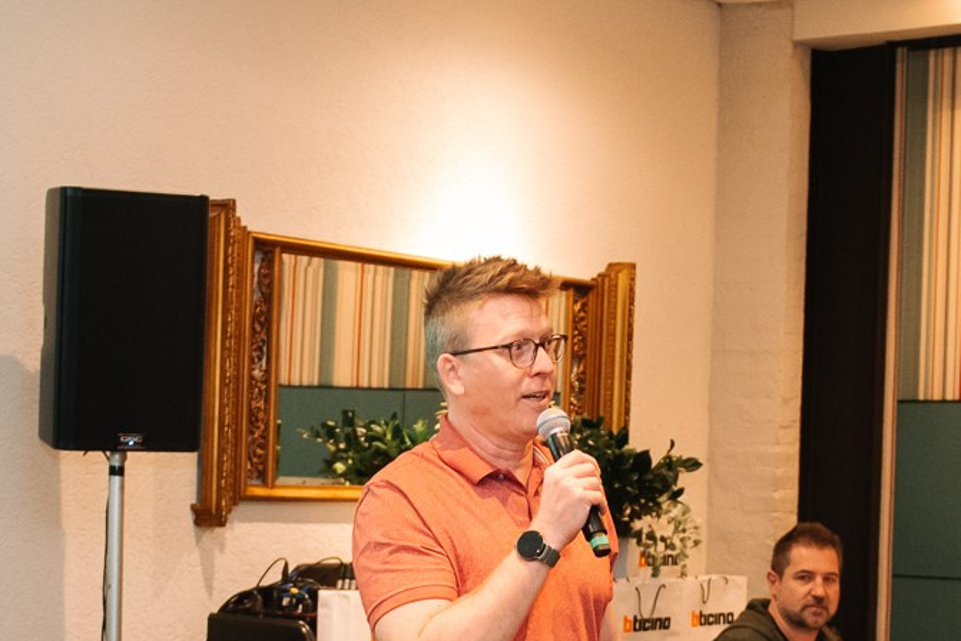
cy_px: 529
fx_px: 2297
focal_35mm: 86
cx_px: 506
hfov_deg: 23.6
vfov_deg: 15.8
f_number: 2.8
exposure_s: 1/160
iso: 2500
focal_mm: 24
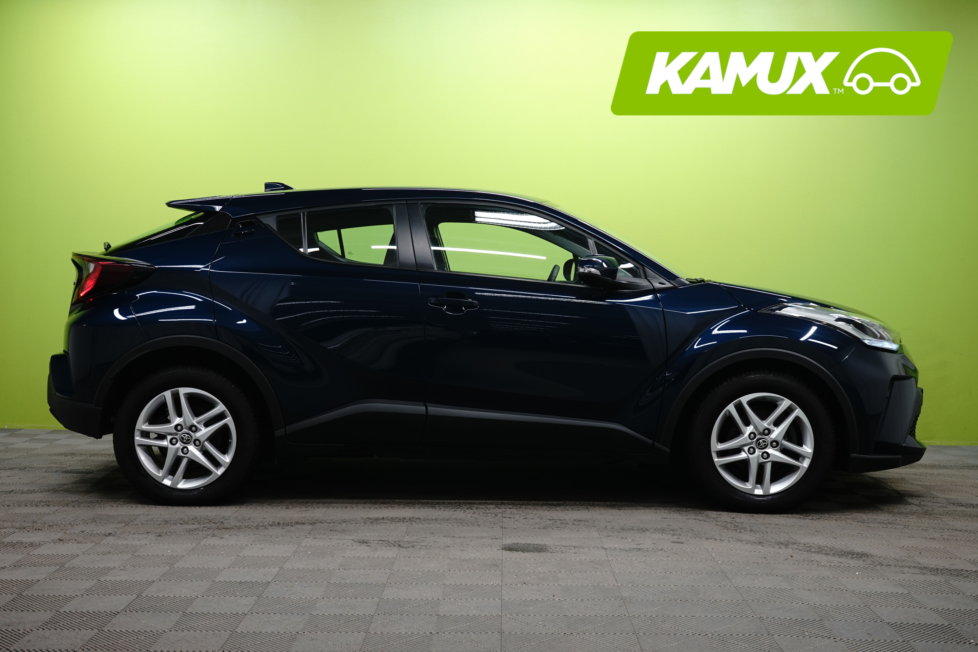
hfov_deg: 44.5
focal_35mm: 44
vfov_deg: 30.5
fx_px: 1195
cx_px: 489
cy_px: 326
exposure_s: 1/6
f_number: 8
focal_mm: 44
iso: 500
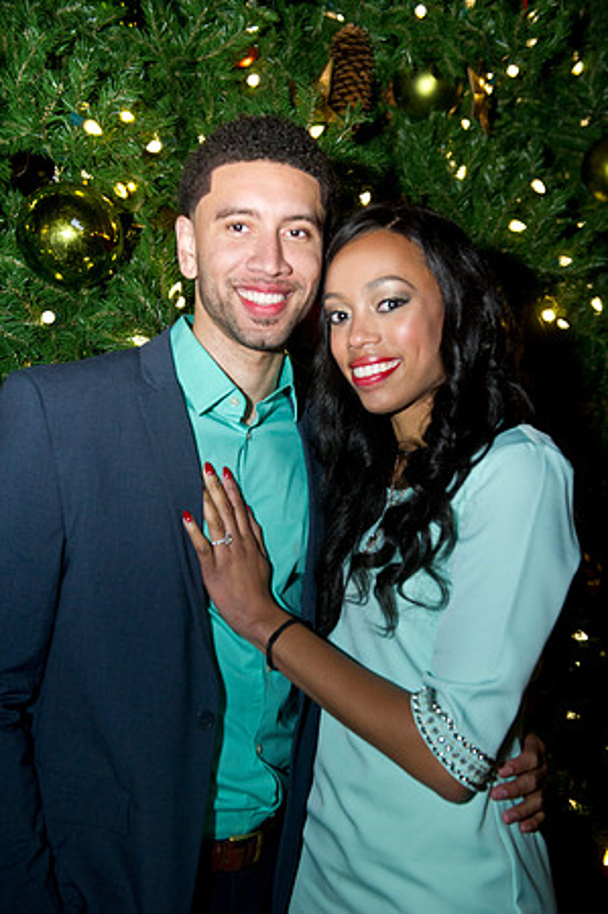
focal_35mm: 40
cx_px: 304
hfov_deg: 33.3
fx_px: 1016
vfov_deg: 48.5
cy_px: 457
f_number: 4
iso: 3200
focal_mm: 40
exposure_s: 1/100
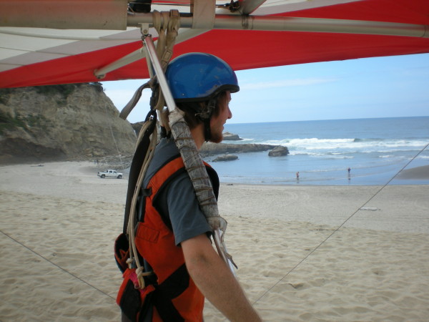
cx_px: 214
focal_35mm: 38
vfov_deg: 37.7
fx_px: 471
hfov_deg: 49.0
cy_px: 161
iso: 64
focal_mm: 6.3
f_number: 4.6
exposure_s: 1/383
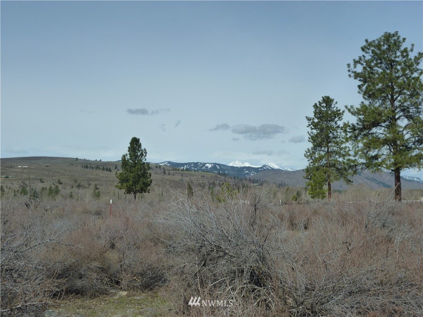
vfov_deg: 34.3
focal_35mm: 42
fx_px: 513
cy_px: 158
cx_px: 212
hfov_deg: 44.8
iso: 125
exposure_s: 1/125
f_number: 13
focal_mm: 7.6
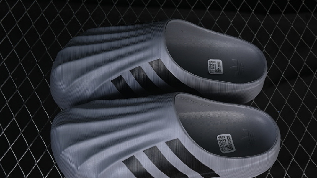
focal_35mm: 79
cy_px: 105
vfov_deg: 15.3
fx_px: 664
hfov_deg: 26.9
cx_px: 158
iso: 160
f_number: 7.1
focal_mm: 50
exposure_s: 1/60
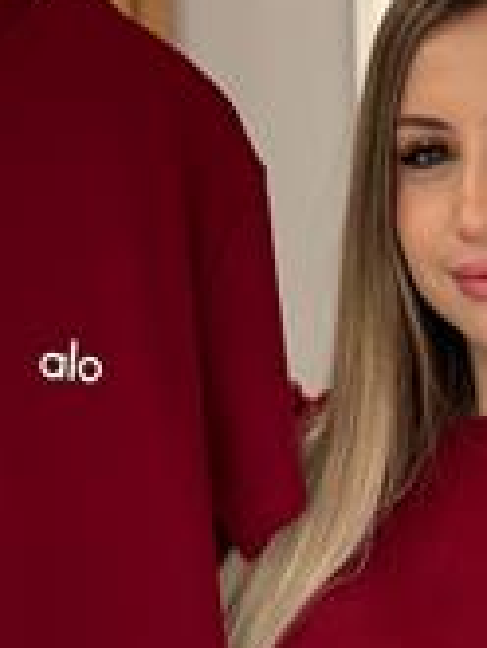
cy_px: 809
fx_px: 2829
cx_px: 350
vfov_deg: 12.7
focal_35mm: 151
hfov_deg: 9.8
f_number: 1.78
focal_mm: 6.86
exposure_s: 1/121
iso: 100
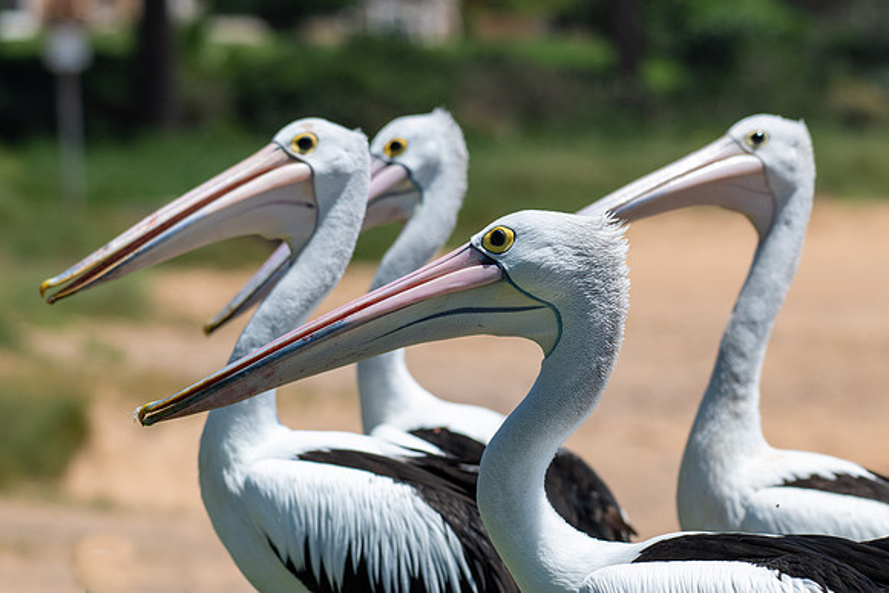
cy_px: 307
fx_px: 7867
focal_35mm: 319
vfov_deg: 4.3
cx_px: 546
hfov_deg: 6.5
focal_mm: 200
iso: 200
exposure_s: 1/2000
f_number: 5.6
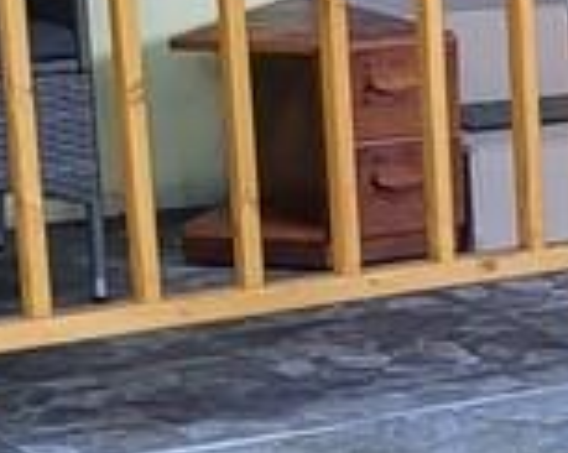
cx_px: 1077
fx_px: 2854
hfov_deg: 10.6
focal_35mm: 170
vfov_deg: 9.1
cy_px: 297
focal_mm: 5.4
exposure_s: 1/100
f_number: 1.8
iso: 100
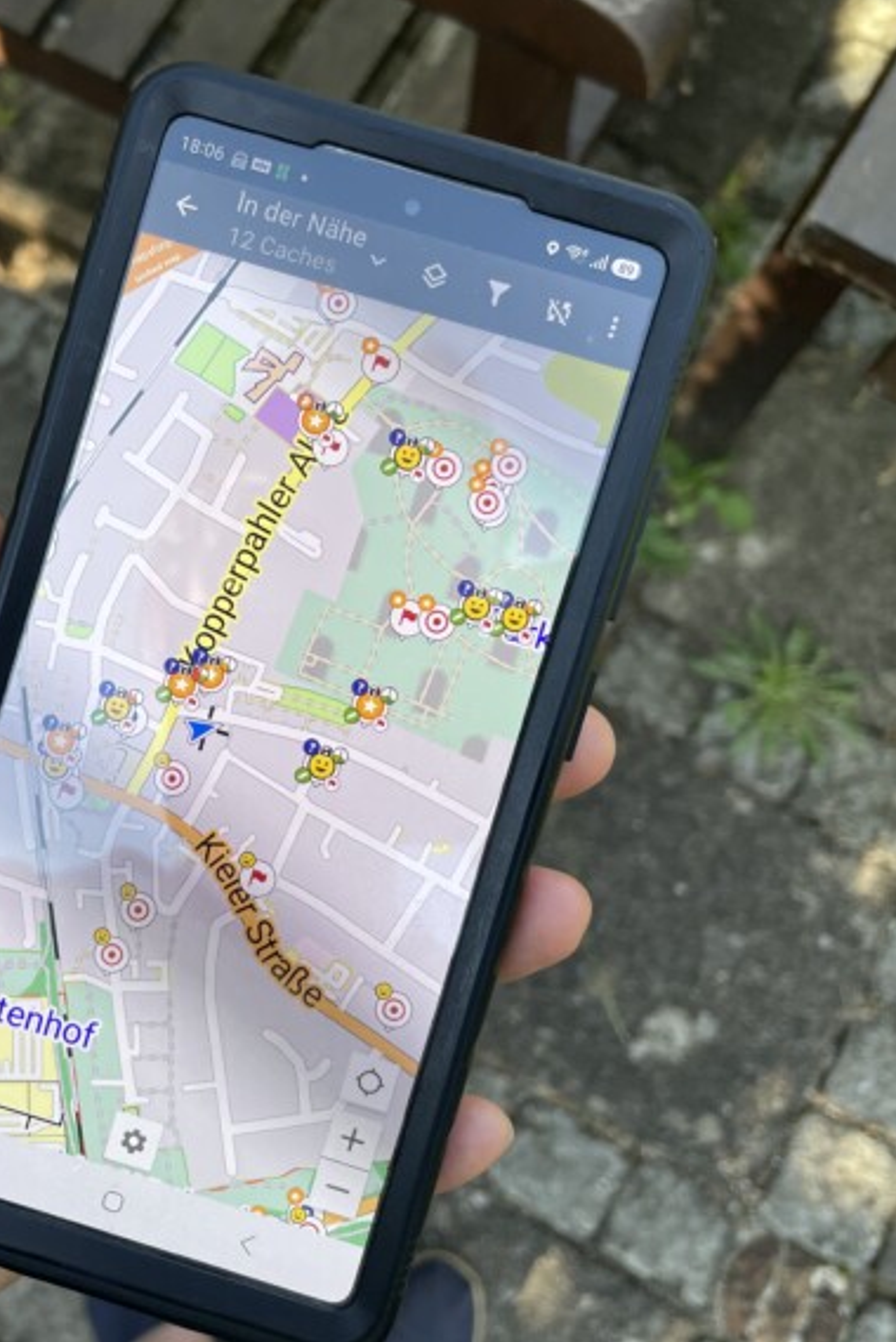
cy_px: 693
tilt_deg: -77.0
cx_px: 198
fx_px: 1417
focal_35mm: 38
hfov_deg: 34.2
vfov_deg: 50.7
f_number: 1.6
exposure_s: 1/447
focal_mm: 4.2
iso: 32
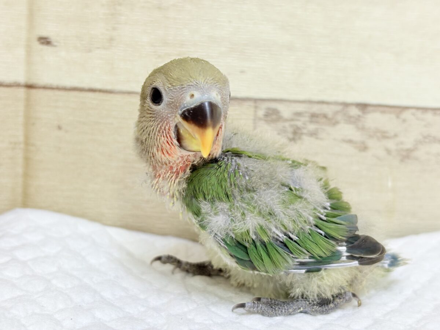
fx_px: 661
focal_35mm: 52
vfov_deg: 28.0
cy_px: 165
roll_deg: -2.4
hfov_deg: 36.8
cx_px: 220
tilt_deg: -10.7
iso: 80
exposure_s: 1/50
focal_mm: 5.96
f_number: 1.6
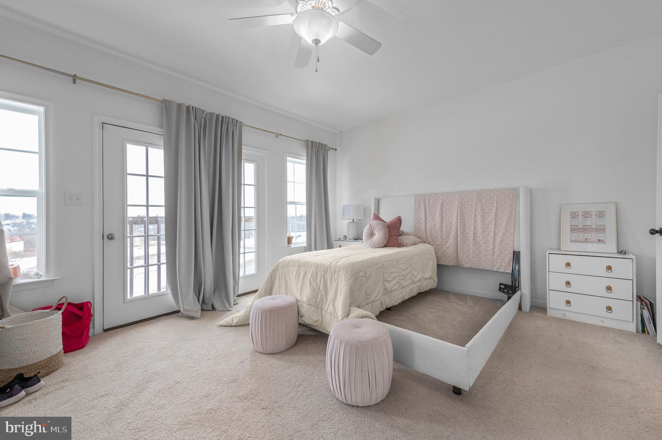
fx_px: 257
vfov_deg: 81.1
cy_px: 220
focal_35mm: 14
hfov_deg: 104.3
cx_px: 331
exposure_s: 1/160
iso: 1600
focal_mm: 14
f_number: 8
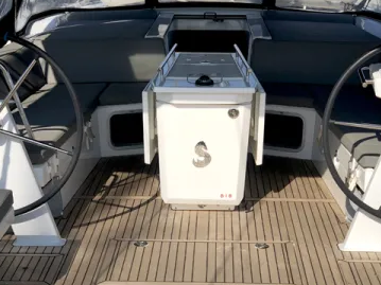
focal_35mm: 87
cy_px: 105
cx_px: 191
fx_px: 957
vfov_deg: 16.9
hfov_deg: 22.5
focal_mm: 6
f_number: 2.4
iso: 16
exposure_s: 1/1473
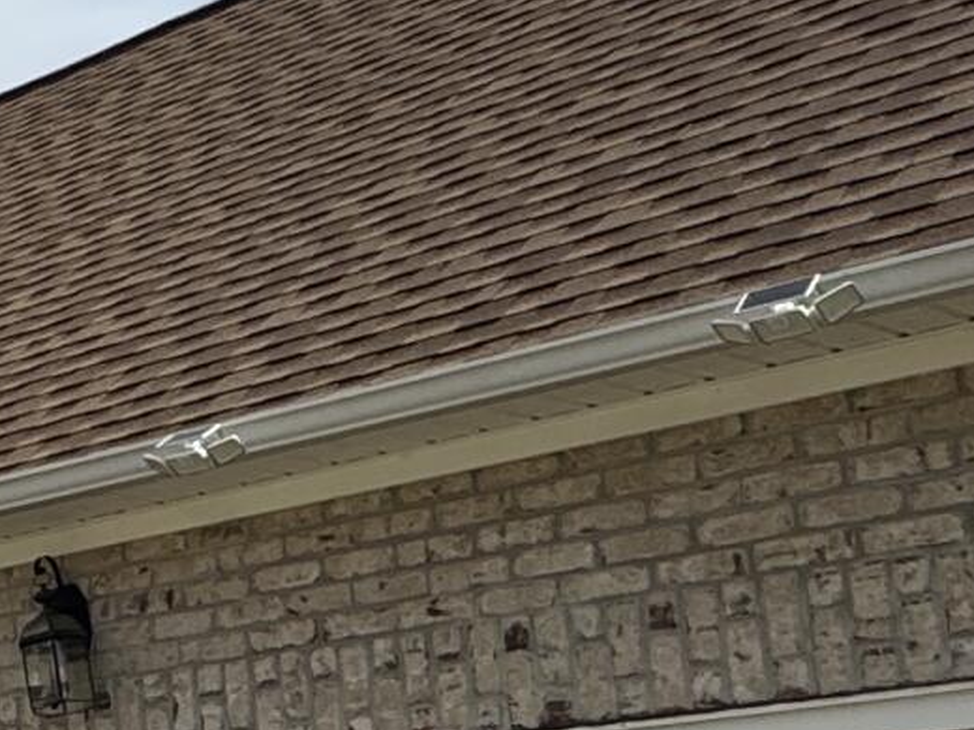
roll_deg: -1.7
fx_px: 2279
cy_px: 719
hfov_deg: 16.9
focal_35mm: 81
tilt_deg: +10.0
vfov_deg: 17.8
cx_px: -1045
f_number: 2.2
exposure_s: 1/2415
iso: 50
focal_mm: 2.22
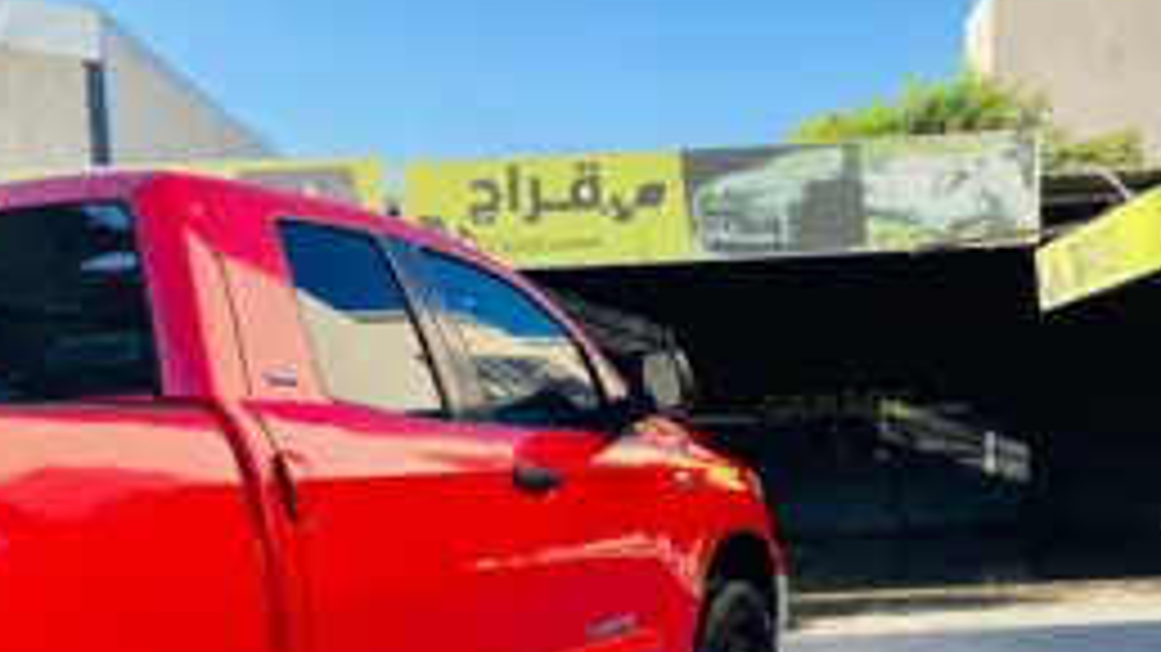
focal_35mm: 44
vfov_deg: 25.8
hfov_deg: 46.4
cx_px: 540
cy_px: 648
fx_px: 1354
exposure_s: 1/799
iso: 32
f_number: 1.8
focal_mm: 4.25
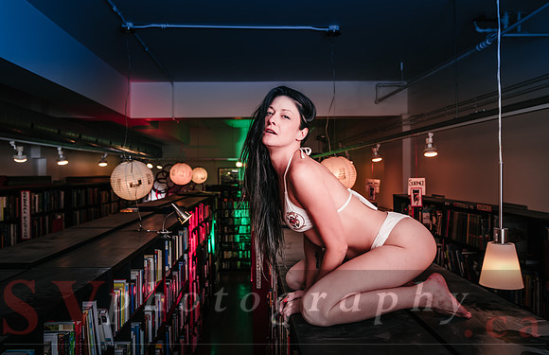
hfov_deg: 59.7
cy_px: 175
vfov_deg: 40.7
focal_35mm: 32
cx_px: 275
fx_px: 479
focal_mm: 31
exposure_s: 1/80
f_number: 4.5
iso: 64
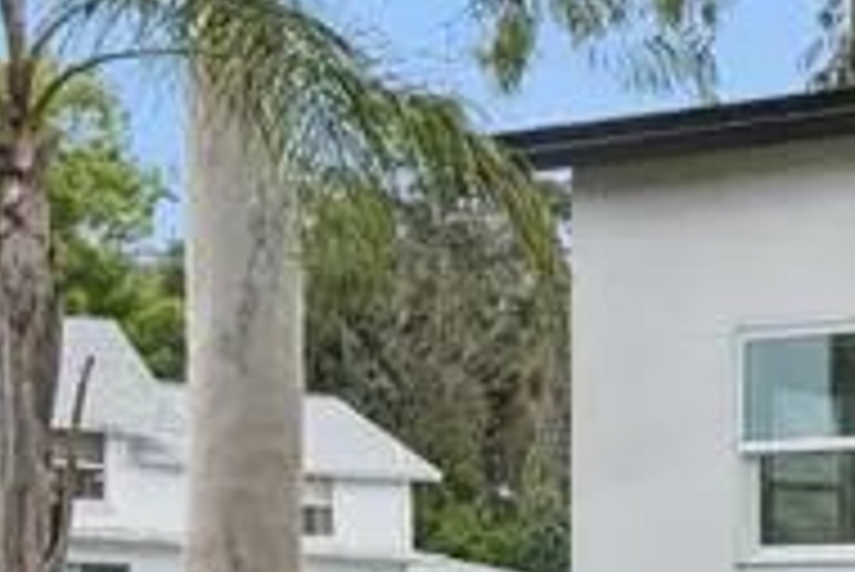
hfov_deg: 15.3
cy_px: 658
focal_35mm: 97
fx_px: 2305
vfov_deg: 13.8
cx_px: 1868
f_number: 18
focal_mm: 18
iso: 125
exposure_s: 1/15
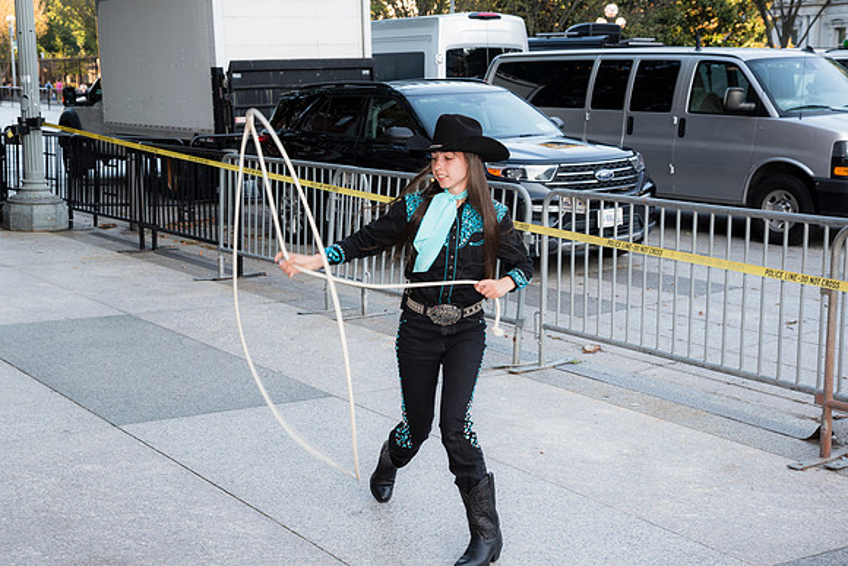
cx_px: 423
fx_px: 1264
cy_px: 280
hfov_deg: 37.1
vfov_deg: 25.2
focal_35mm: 54
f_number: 5.6
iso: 800
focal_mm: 52
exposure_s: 1/160
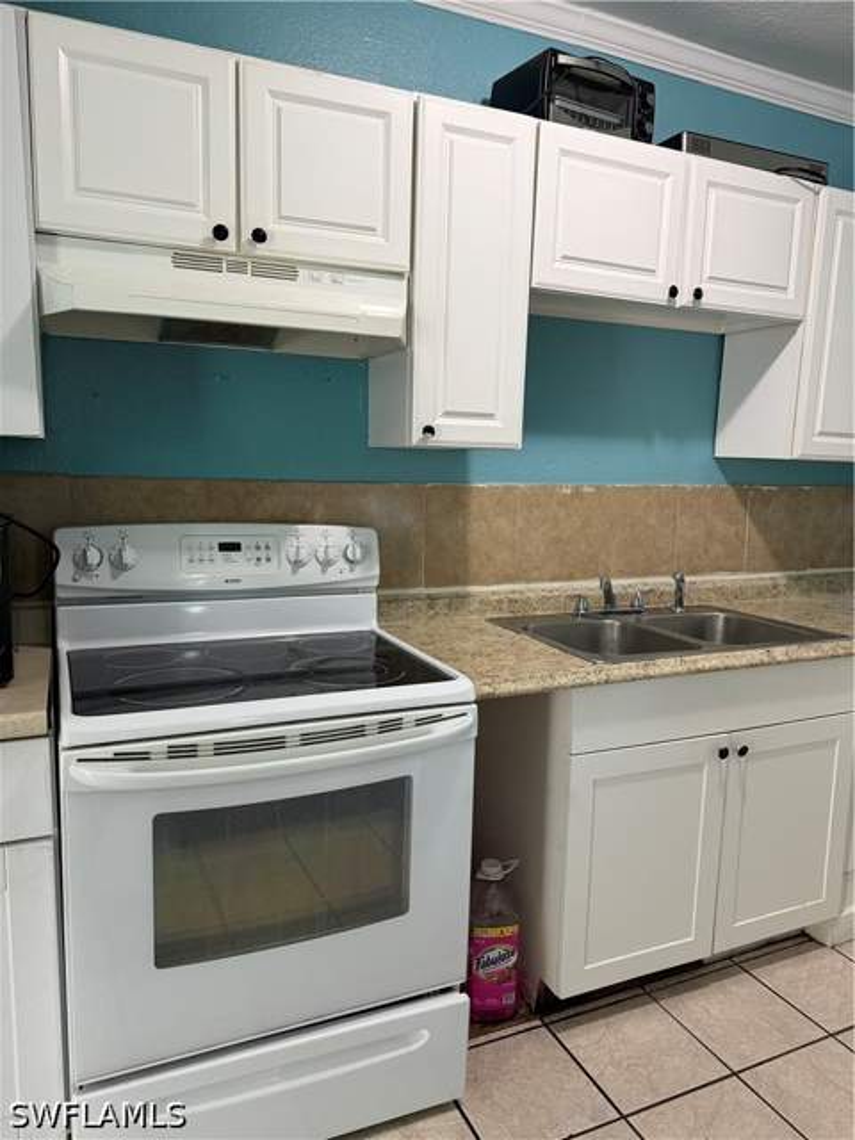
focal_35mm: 24
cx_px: 428
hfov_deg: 56.8
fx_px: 790
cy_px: 570
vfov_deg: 71.6
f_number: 1.78
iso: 400
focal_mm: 6.76
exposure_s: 1/60
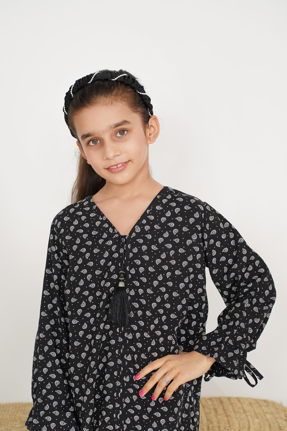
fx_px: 1112
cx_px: 125
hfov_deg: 14.7
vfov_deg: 21.9
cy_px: 243
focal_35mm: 93
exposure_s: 1/160
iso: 160
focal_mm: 75
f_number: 5.6
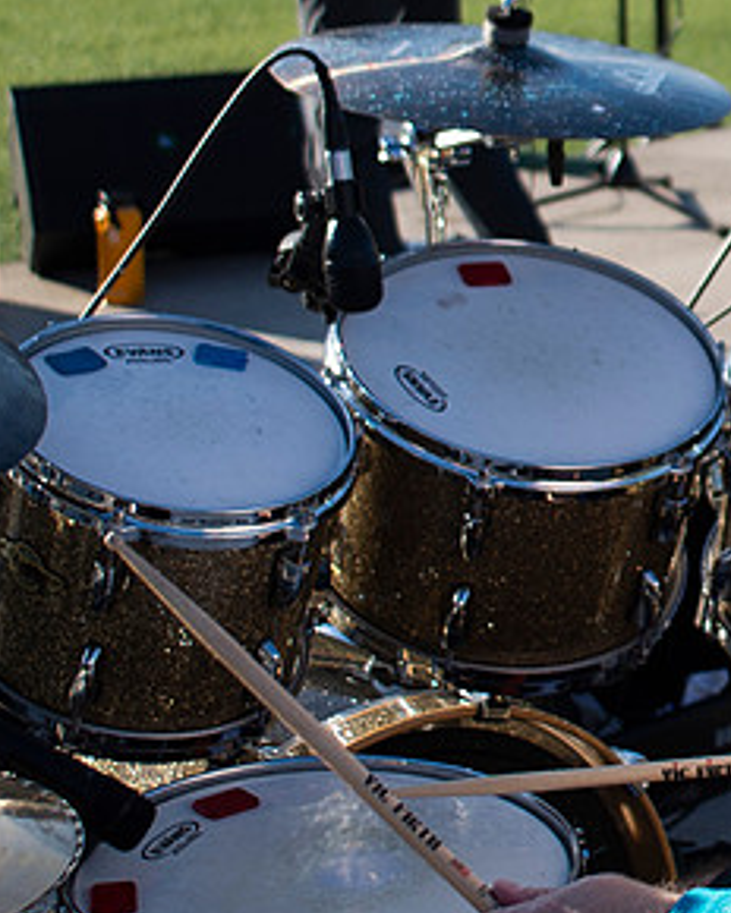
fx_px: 3029
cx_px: 959
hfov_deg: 13.3
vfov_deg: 17.0
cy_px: 192
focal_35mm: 112
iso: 100
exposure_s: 1/1000
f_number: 2.8
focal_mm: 24
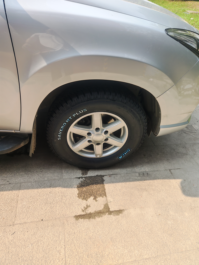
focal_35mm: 24
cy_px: 132
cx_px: 100
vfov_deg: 71.6
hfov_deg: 56.8
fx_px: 184
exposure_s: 1/470
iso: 50
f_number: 1.9
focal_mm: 6.67
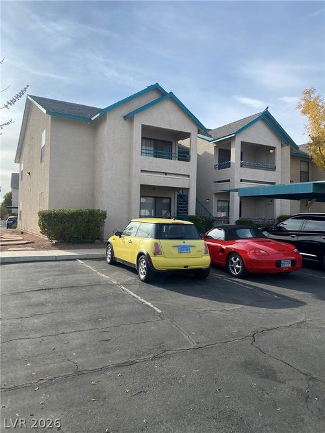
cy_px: 216
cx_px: 162
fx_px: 326
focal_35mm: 26
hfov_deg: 53.0
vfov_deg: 67.3
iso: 32
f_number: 1.8
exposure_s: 1/2688
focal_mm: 4.25
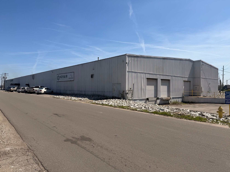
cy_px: 86
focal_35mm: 24
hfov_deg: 71.6
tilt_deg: -0.1
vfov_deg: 56.8
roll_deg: -1.4
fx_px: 159
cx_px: 115
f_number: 1.78
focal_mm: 6.76
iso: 80
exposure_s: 1/7353
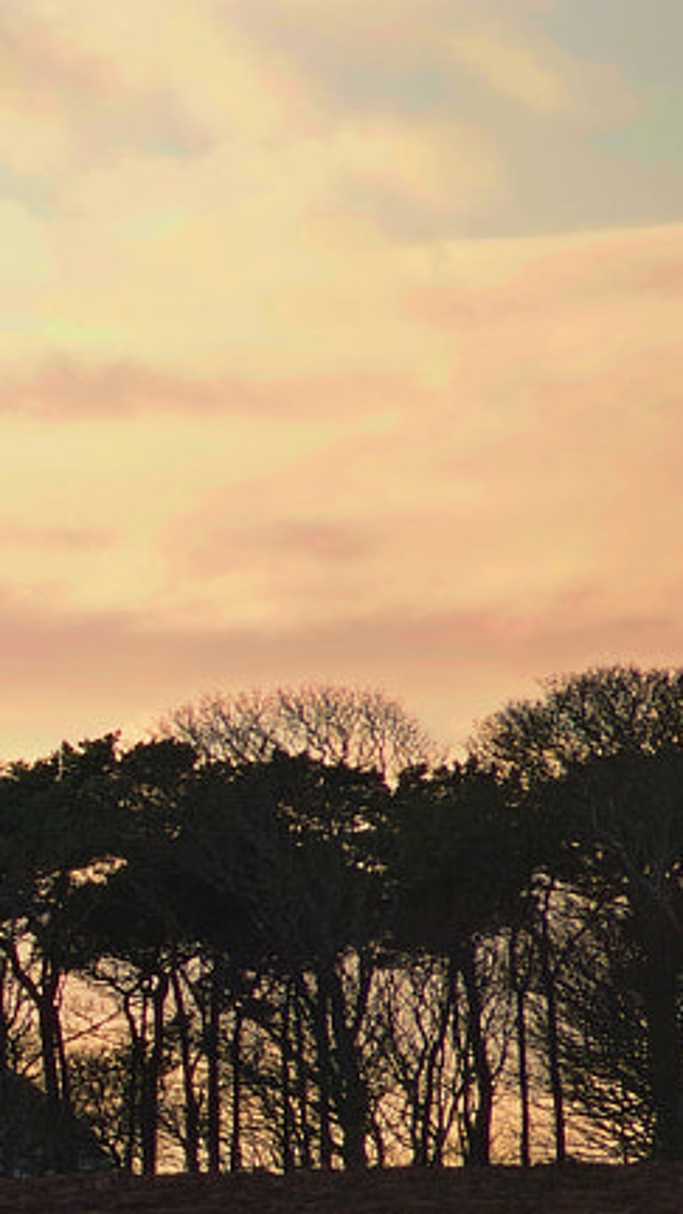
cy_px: 778
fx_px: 18738
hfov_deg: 2.1
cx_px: -1034
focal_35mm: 582
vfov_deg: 3.7
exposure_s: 1/500
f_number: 4.5
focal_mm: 150
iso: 200
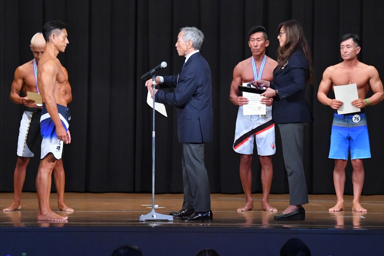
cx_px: 192
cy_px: 128
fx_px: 1994
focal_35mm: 187
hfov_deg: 11.0
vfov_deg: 7.3
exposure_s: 1/400
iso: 8000
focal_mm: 125
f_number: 5.6
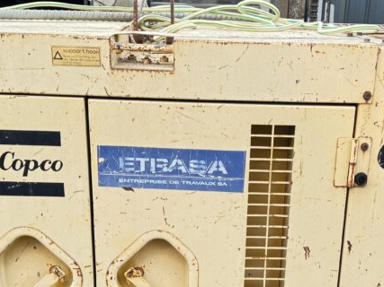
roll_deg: -2.6
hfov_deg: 41.9
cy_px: 234
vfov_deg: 31.3
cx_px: 227
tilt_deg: -22.0
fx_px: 499
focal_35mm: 45
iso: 64
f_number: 1.78
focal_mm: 6.76
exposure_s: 1/200
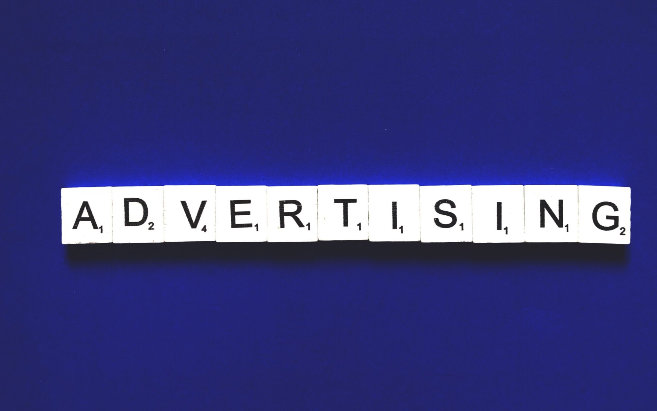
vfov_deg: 33.6
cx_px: 340
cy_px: 223
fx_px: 680
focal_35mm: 38
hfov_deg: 51.5
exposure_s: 1/15
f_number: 1.8
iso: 50
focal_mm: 3.99
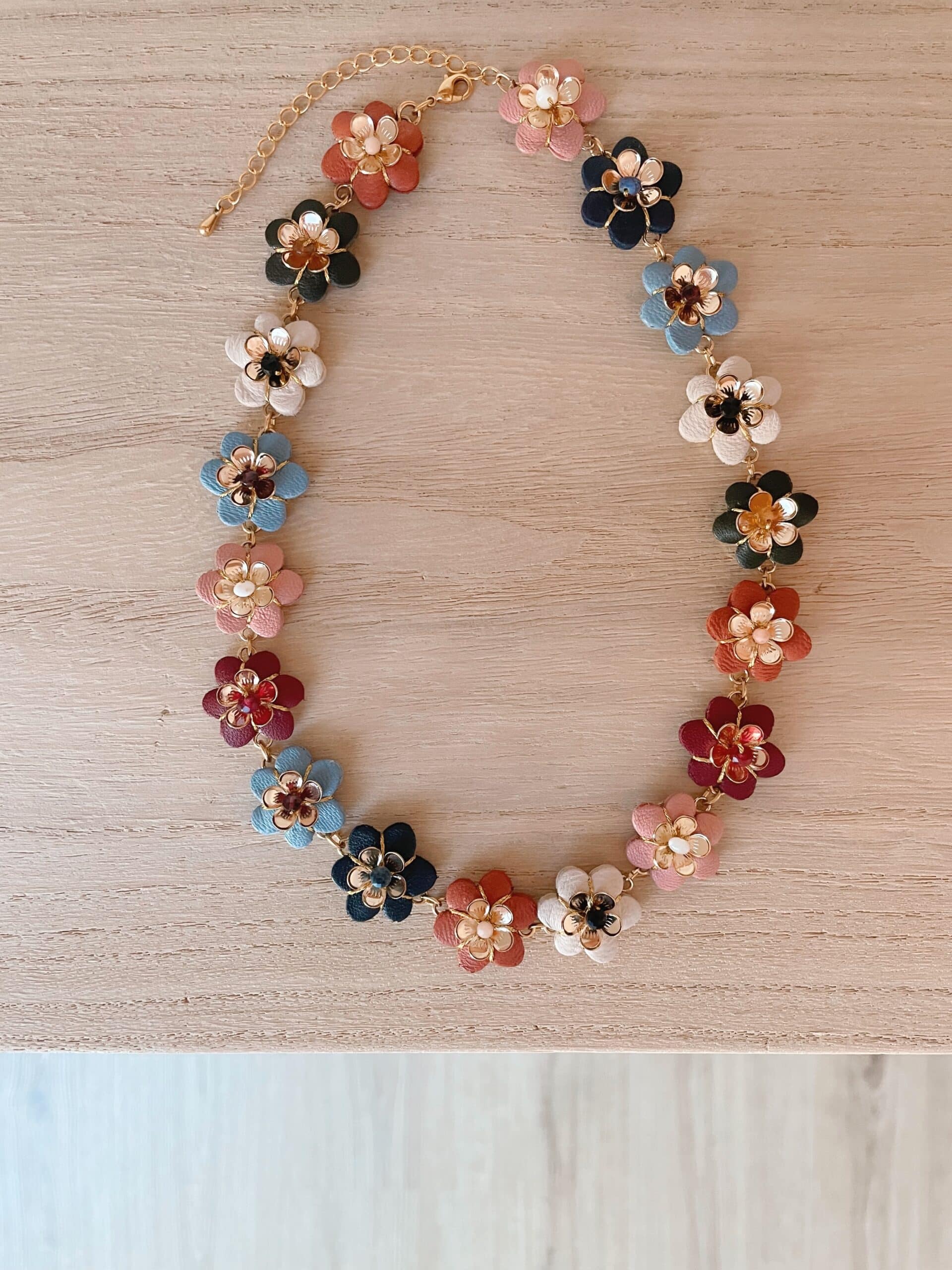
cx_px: 476
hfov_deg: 53.1
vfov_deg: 67.3
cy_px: 635
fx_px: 953
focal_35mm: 26
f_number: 1.6
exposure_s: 1/60
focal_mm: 4.2
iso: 250
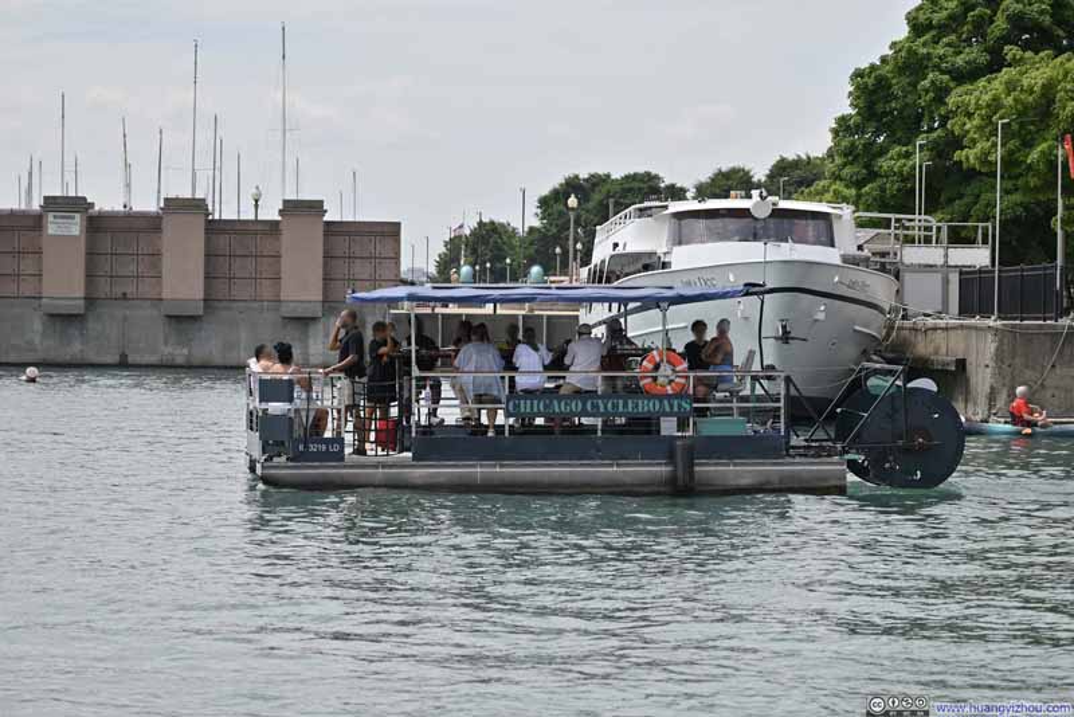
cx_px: 537
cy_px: 358
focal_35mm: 120
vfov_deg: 11.4
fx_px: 3581
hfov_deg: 17.1
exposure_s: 1/1250
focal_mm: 120
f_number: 5
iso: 100
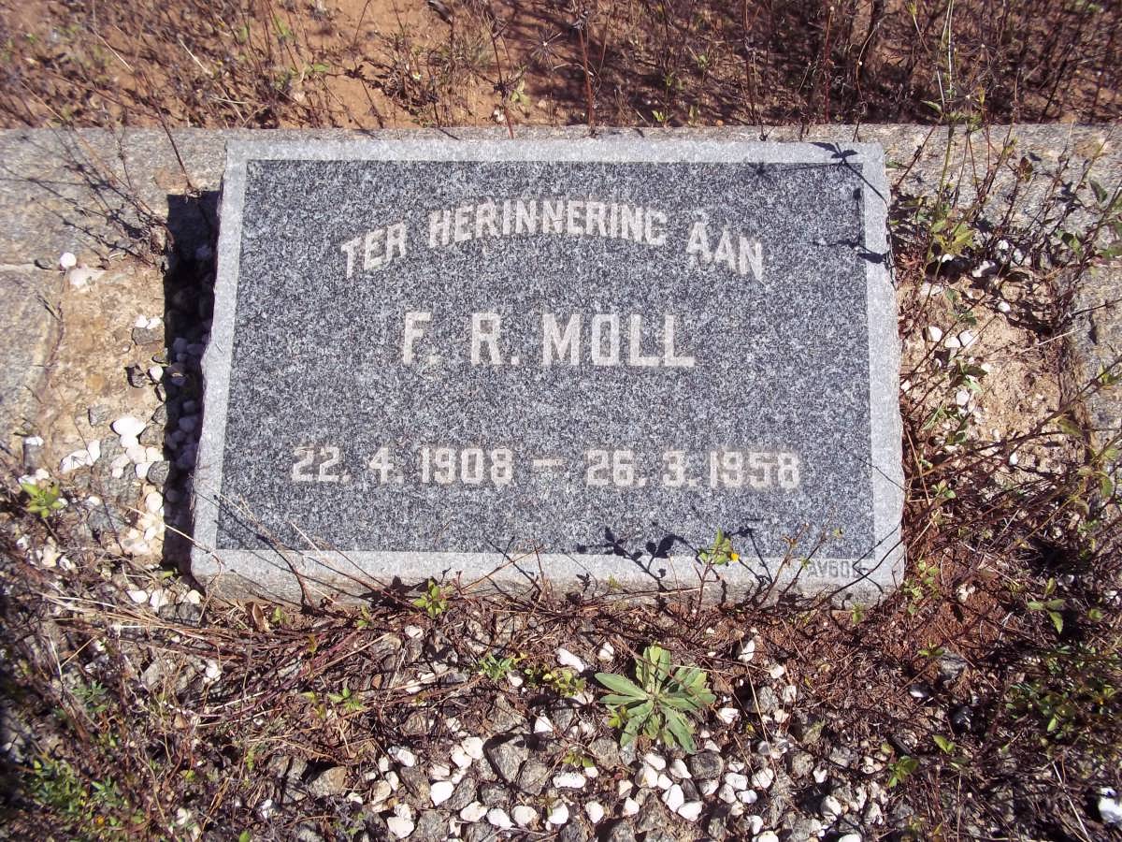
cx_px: 561
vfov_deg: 39.7
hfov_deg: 51.4
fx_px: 1167
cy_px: 421
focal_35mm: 36
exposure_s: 1/160
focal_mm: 6.5
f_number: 8
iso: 80
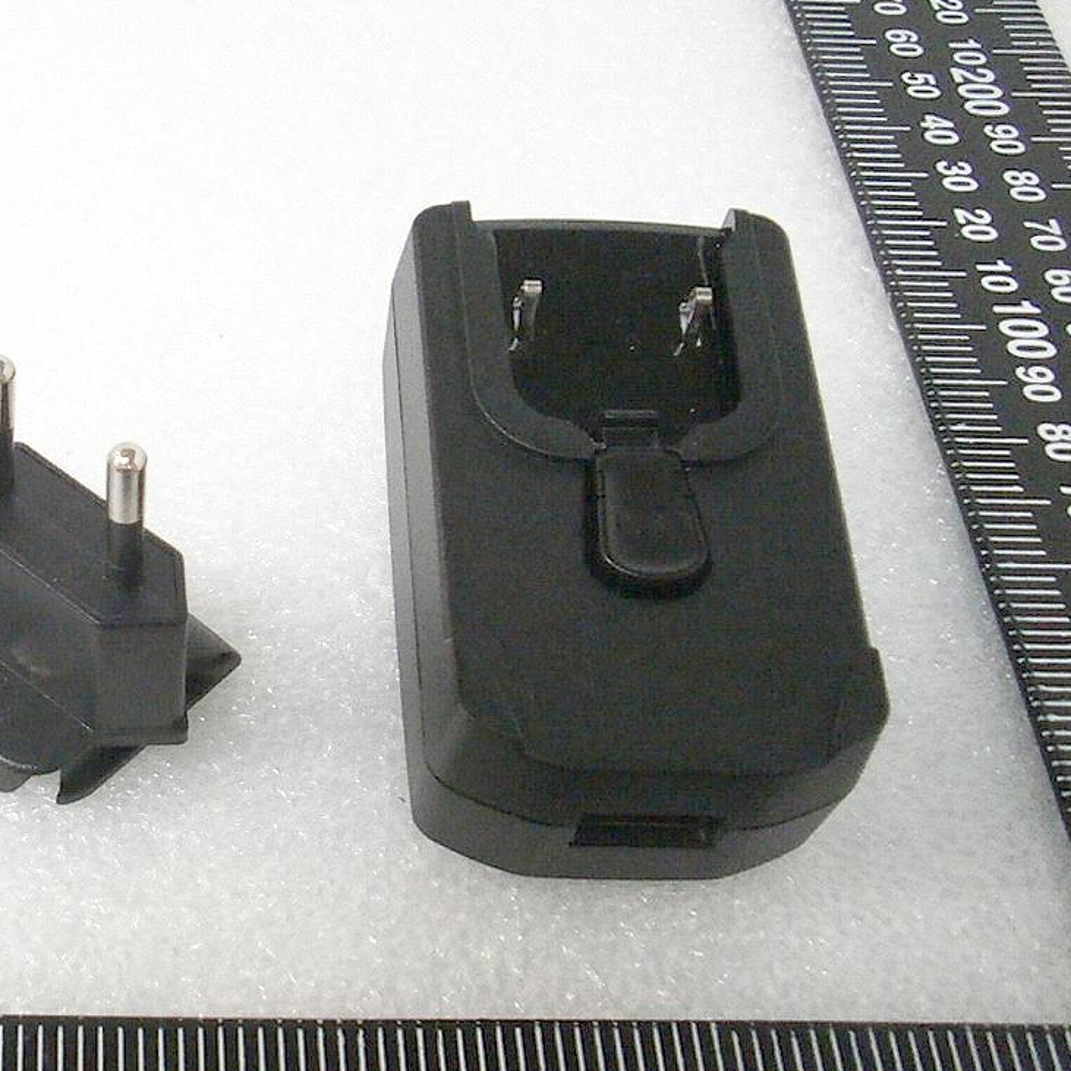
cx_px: -38
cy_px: 564
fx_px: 2100
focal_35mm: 60
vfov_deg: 28.6
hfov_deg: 26.8
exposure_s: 1/80
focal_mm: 5.45
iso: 400
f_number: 2.9
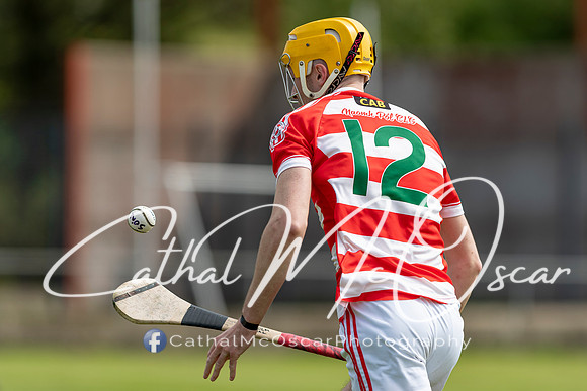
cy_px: 183
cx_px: 315
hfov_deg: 4.1
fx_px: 8258
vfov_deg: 2.7
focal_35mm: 506
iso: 100
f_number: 2.8
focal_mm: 300
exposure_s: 1/1600
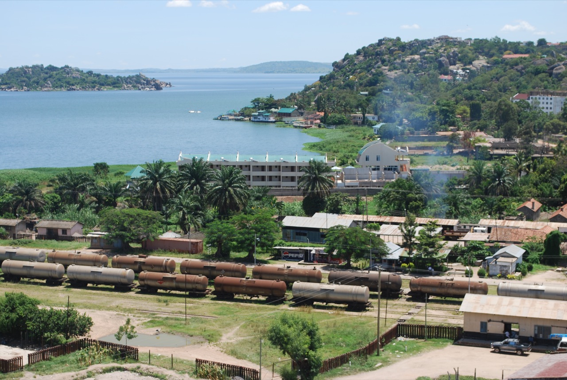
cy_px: 190
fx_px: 1041
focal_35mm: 66
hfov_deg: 30.5
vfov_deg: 20.7
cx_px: 284
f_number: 7.1
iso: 100
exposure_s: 1/200
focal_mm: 44
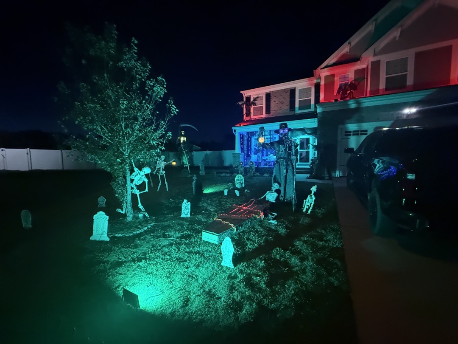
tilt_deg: -5.4
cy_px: 172
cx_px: 229
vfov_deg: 85.7
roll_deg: +1.2
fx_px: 185
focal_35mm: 14
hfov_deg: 102.1
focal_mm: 2.22
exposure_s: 1/30
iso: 1600
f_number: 2.2
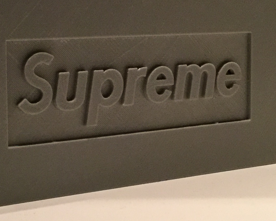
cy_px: 71
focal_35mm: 91
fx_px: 743
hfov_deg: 21.0
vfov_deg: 16.8
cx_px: 106
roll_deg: -0.4
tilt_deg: -5.1
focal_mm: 3.3
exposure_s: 1/30
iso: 200
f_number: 2.4
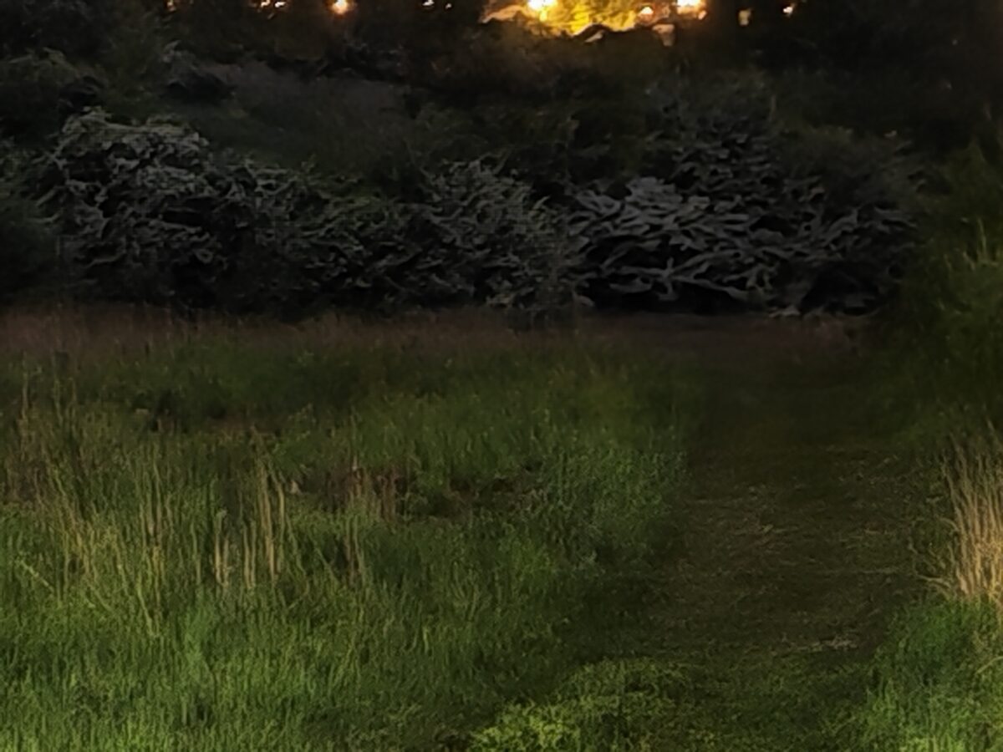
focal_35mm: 160
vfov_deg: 9.3
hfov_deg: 12.3
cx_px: 502
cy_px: 376
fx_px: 4636
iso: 51200
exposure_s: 1/1.4
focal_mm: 6.12
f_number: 1.9
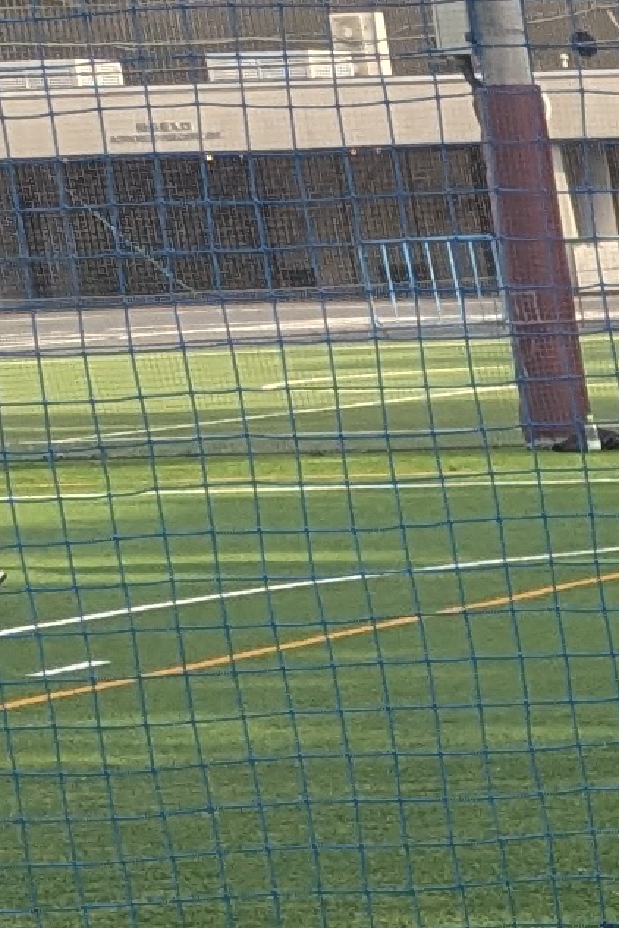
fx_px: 4616
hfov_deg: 6.1
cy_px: 1378
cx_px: 2700
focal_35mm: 179
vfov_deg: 11.1
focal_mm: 4.38
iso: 45
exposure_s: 1/650
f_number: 1.73
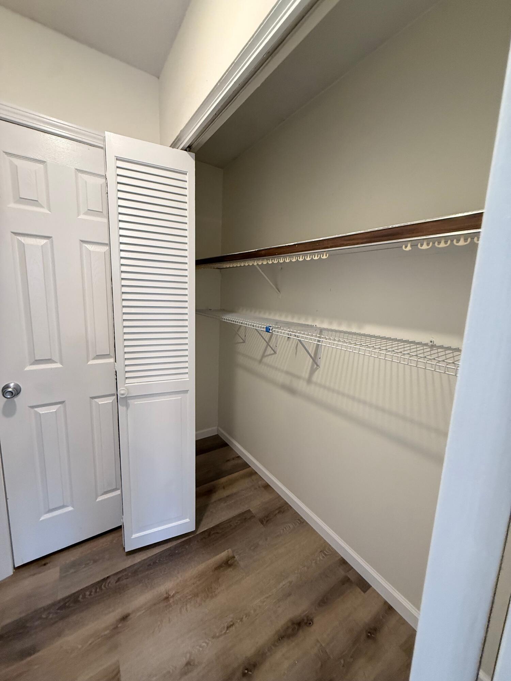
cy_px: 340
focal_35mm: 14
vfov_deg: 102.1
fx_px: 276
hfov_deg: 85.7
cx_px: 256
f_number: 2.2
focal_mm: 2.22
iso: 320
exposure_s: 1/120
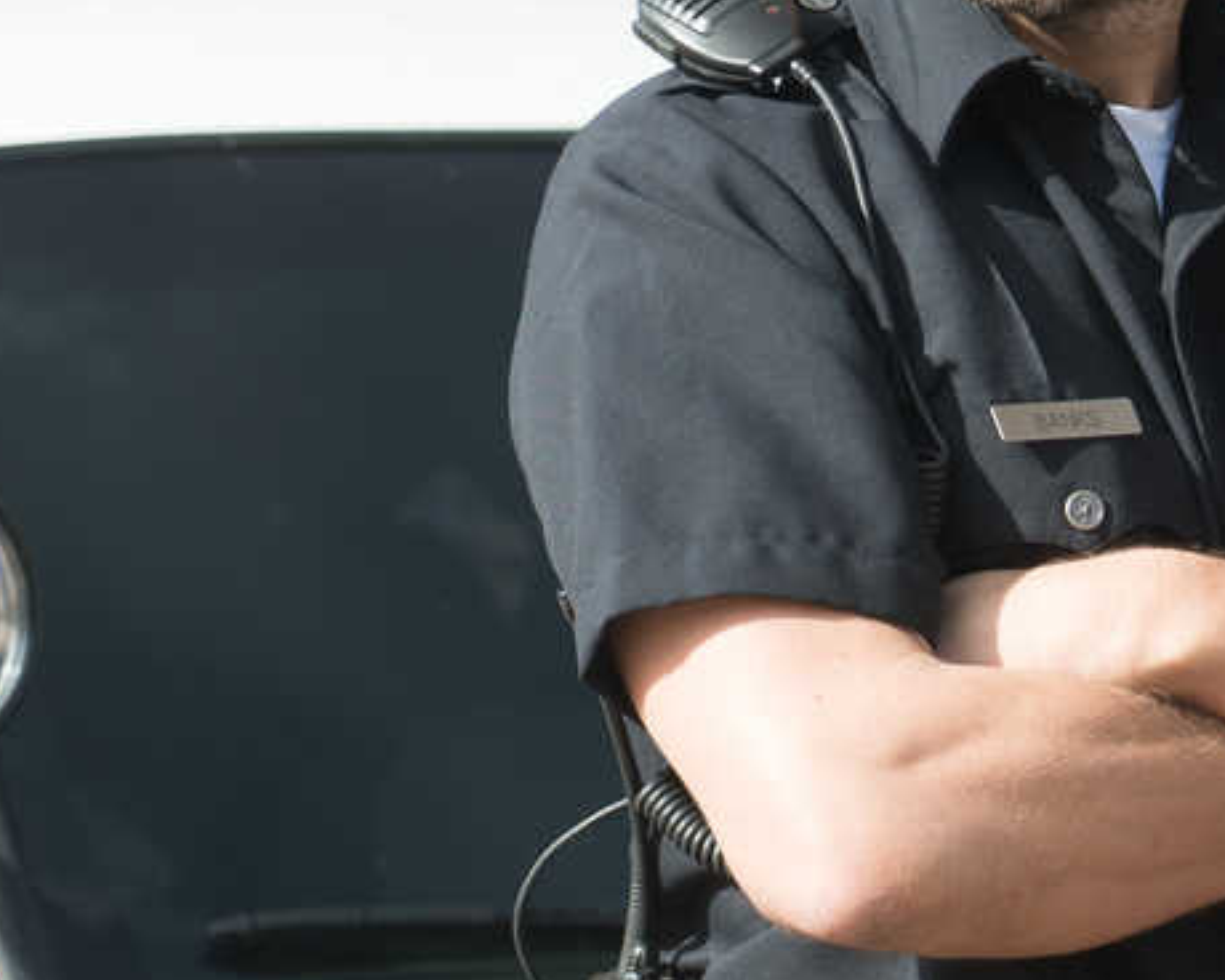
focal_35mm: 408
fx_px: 14792
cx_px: 1748
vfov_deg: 3.8
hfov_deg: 4.7
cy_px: 510
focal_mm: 105
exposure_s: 1/125
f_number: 4
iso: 160
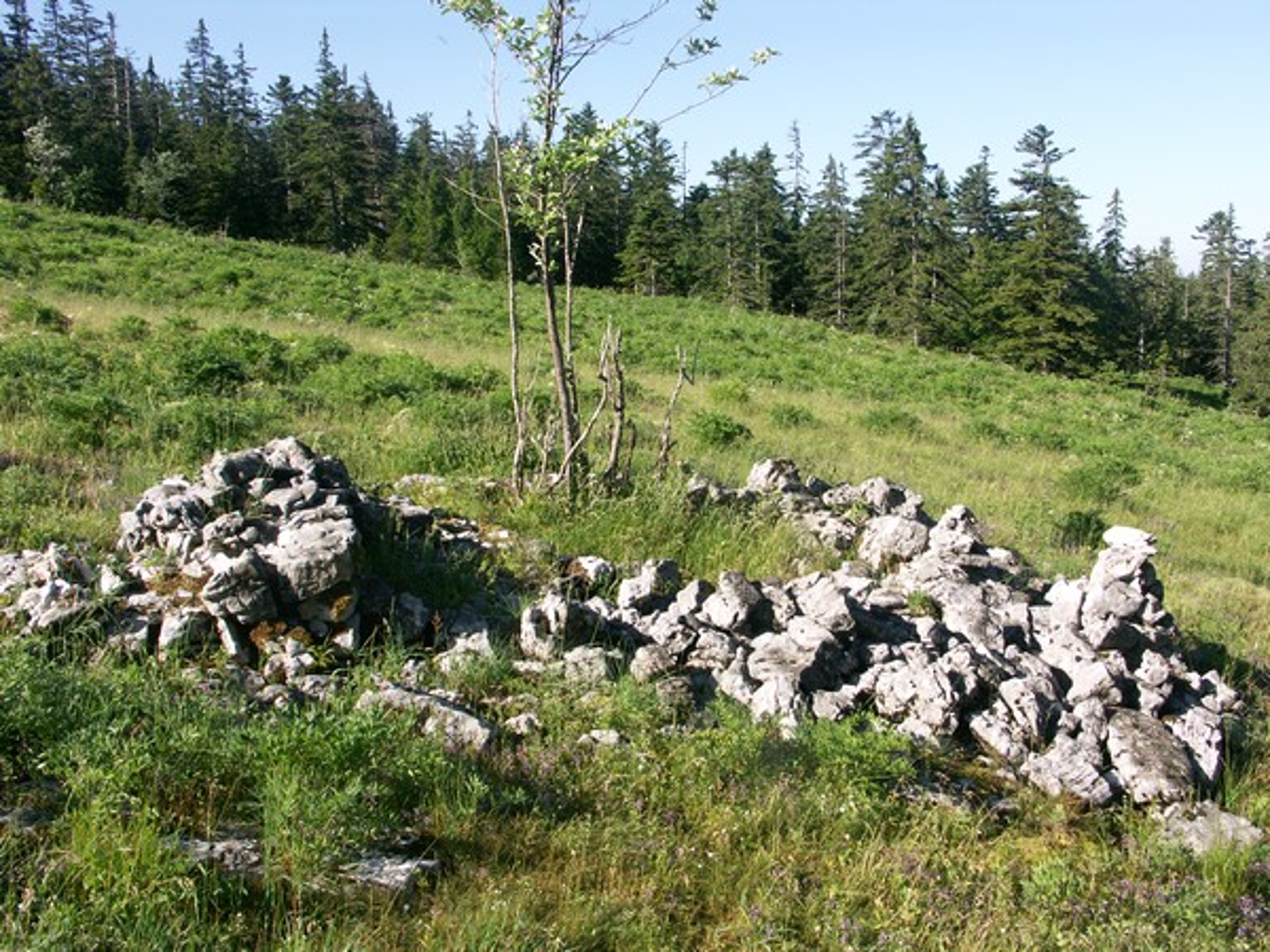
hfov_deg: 52.6
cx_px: 635
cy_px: 476
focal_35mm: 35
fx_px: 1284
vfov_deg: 40.7
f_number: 5.6
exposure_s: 1/200
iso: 64
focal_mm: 9.14
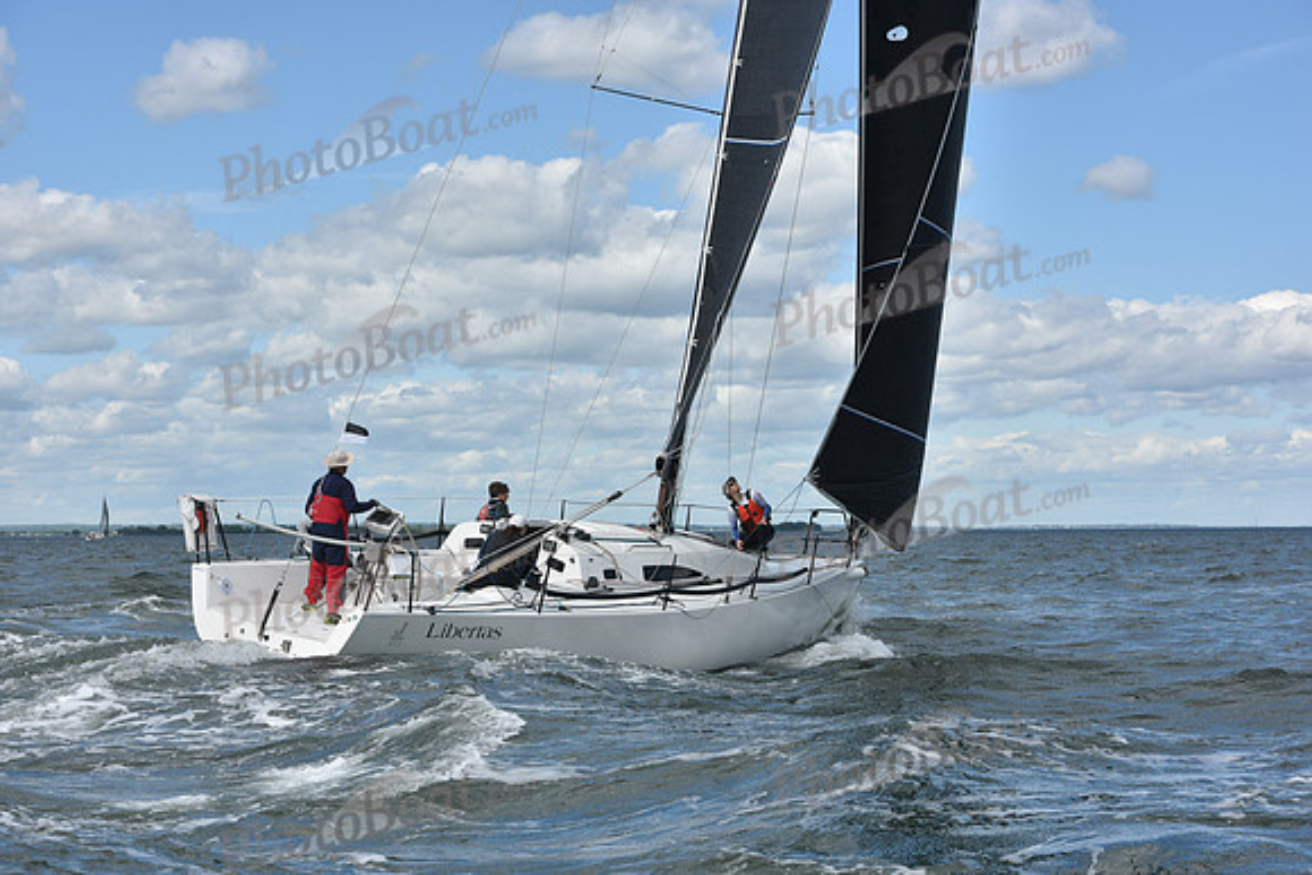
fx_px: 2552
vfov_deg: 19.5
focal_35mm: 70
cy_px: 438
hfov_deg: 28.8
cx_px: 656
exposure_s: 1/1000
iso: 320
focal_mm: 70
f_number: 9
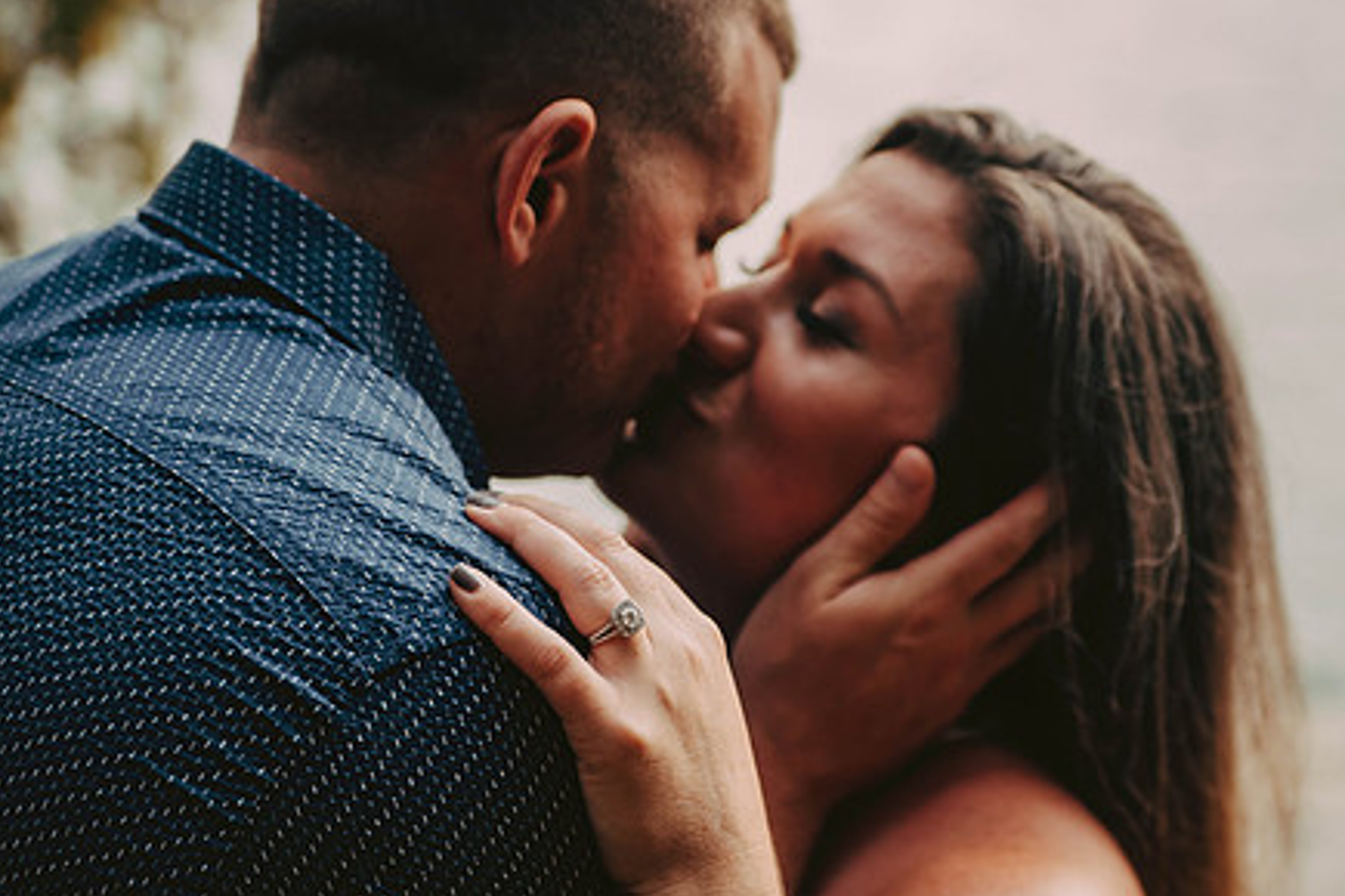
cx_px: 683
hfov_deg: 20.4
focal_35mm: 100
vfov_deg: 13.7
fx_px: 3736
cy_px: 465
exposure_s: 1/320
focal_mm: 75
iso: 640
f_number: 2.8
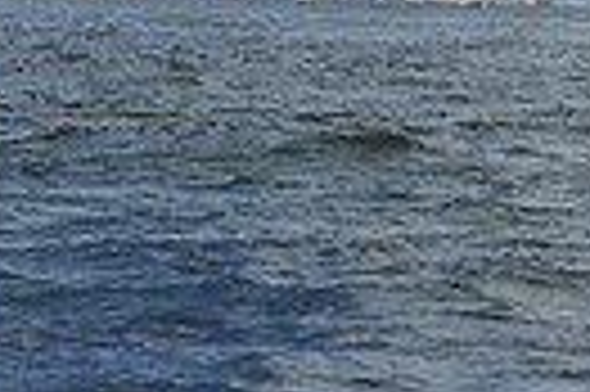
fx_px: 5451
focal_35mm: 333
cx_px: -61
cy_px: -888
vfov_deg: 4.0
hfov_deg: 6.2
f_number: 8
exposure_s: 1/1250
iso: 250
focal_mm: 75
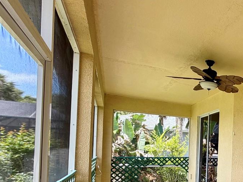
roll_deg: -1.2
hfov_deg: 41.1
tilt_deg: +0.2
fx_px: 232
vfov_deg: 40.7
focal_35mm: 33
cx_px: 282
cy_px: 152
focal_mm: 2.22
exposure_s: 1/182
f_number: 2.2
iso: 40
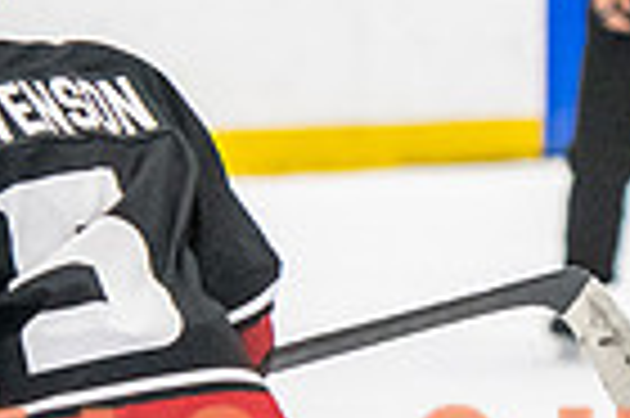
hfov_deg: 2.6
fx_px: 13896
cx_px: 210
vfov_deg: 1.7
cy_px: 489
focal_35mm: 795
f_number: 2.8
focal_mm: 112
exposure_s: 1/640
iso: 3200
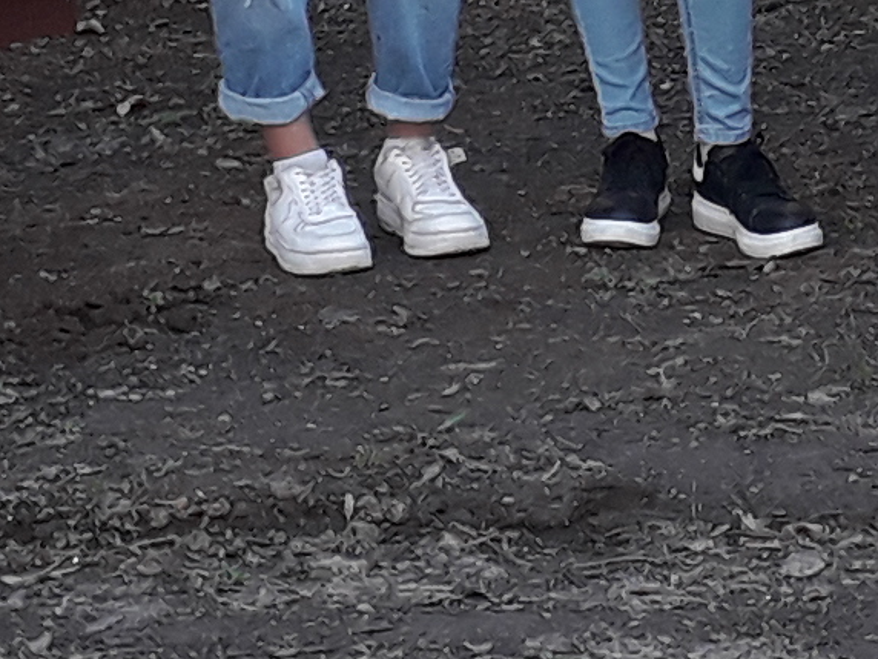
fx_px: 4946
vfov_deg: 7.4
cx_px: 883
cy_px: -573
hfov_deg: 10.1
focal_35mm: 195
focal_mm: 3.6
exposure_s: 1/160
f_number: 1.9
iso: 40
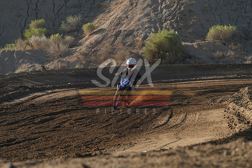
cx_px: 126
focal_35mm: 185
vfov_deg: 7.4
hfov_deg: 11.1
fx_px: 1295
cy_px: 84
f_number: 11
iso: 250
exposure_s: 1/250
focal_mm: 185
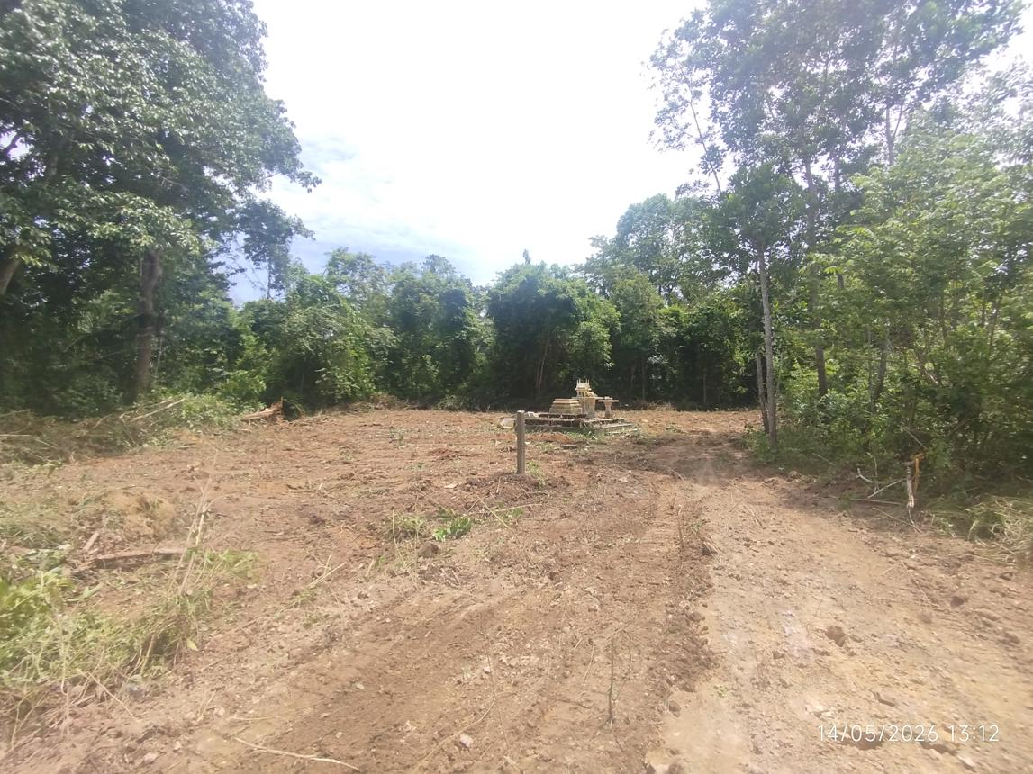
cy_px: 387
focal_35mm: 15
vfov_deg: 81.7
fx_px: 448
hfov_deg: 98.2
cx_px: 516
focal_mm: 1.65
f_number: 2.2
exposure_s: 1/968
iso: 50
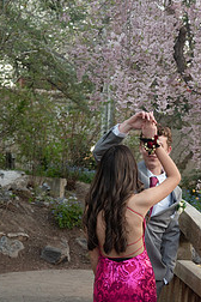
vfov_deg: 21.9
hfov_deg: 14.6
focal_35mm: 93
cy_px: 189
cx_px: 153
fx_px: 779
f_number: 5.6
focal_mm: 52
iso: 800
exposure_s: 1/125
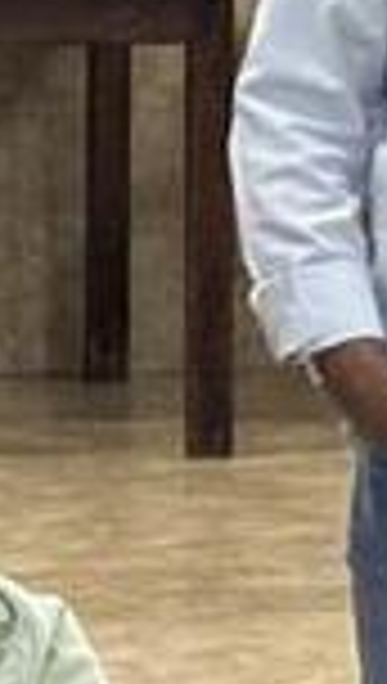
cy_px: 50
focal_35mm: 447
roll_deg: +1.1
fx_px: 8119
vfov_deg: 4.8
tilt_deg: -4.3
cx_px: -842
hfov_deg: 2.7
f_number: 1.6
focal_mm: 5.96
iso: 200
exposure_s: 1/40
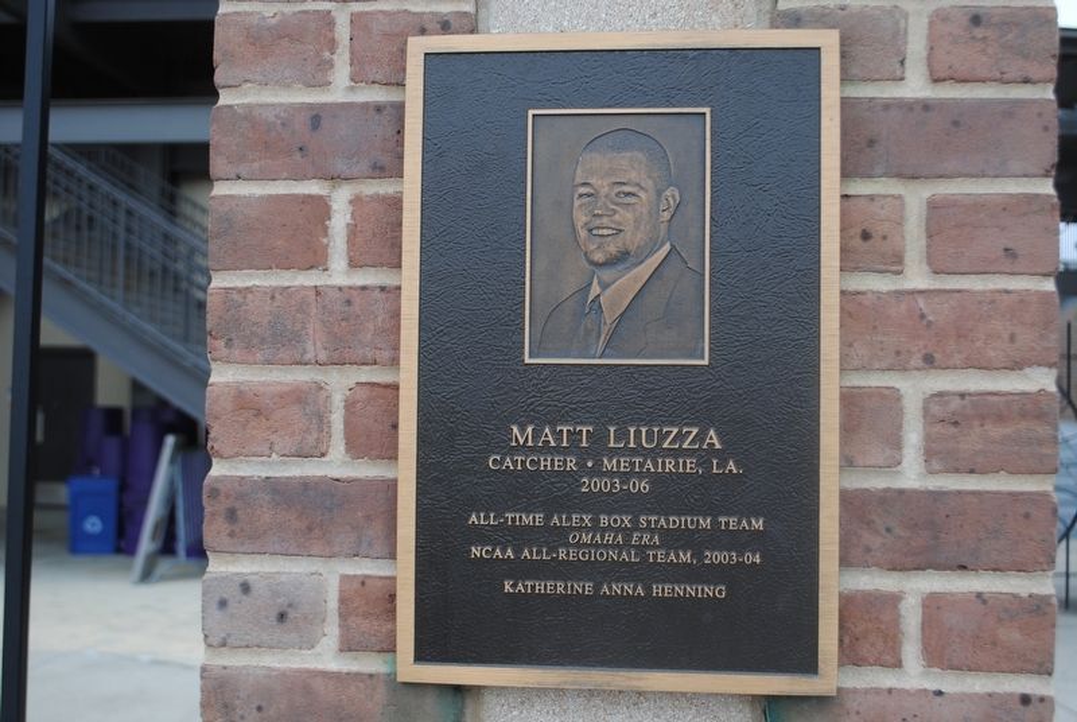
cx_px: 538
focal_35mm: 45
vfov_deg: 30.0
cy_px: 361
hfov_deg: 43.5
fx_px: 1348
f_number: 5.6
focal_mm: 30
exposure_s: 1/125
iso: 100
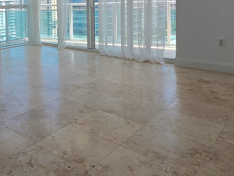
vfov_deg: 38.7
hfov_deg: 45.5
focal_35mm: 34
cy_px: 16
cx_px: 0
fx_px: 230
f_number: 1.9
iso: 40
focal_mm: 2.2
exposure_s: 1/302
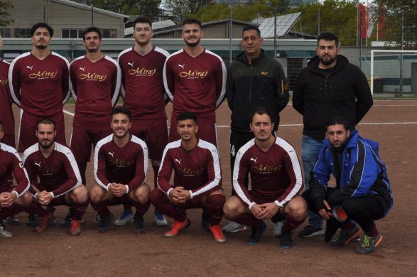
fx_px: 787
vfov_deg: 20.0
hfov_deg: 28.9
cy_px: 123
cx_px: 75
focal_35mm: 68
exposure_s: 1/200
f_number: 7.1
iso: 200
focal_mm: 26
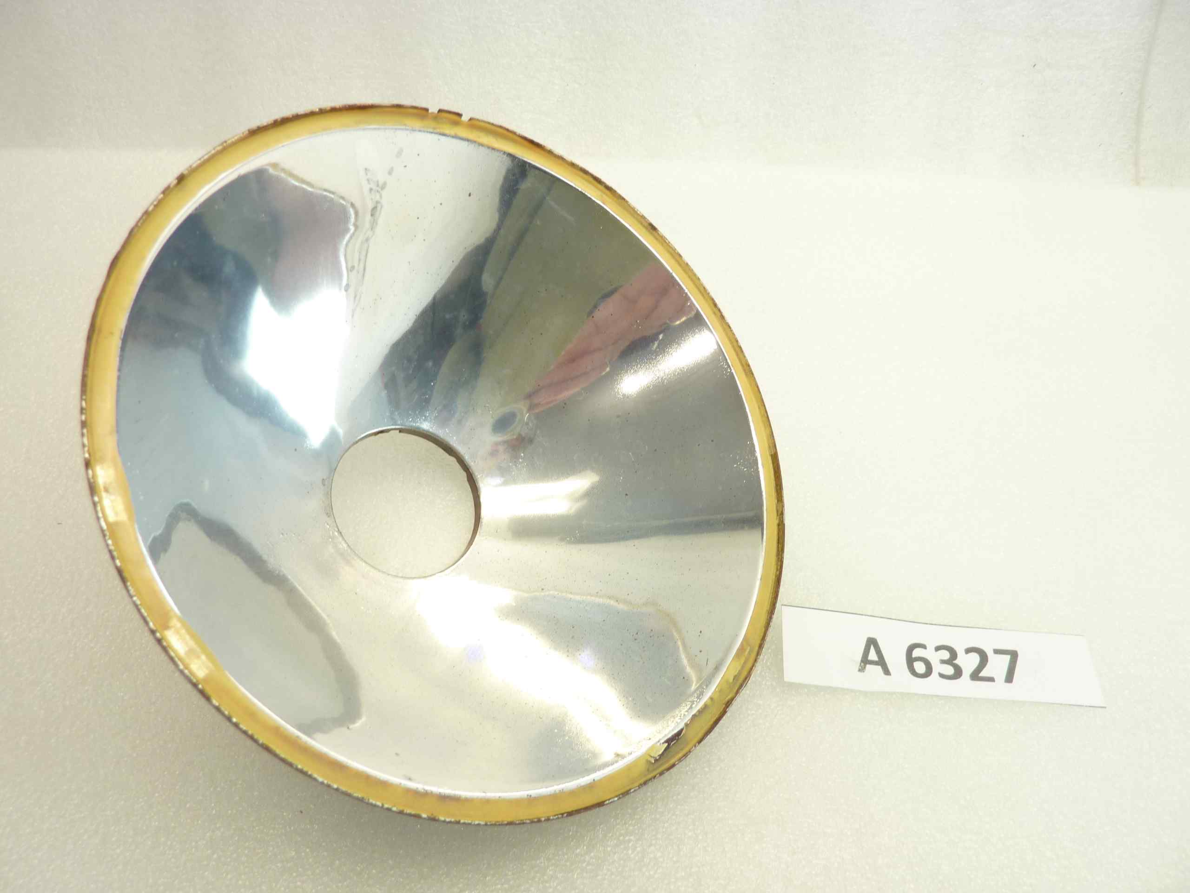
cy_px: 446
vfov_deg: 54.9
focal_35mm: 25
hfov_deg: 69.4
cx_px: 595
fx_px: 859
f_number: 3.3
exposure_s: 1/20
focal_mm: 4.1
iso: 80
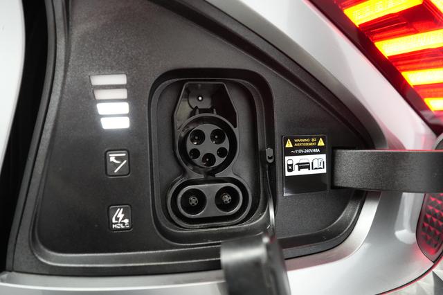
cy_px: 148
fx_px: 295
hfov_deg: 73.8
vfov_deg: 53.1
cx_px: 222
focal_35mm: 24
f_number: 2.8
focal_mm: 24
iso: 6400
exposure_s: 1/160
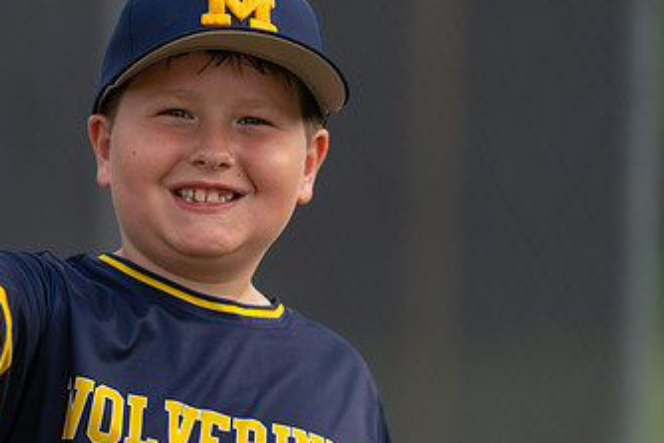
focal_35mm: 332
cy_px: 245
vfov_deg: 4.1
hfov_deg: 6.2
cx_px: 207
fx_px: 6126
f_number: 2.8
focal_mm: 191
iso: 200
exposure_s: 1/320
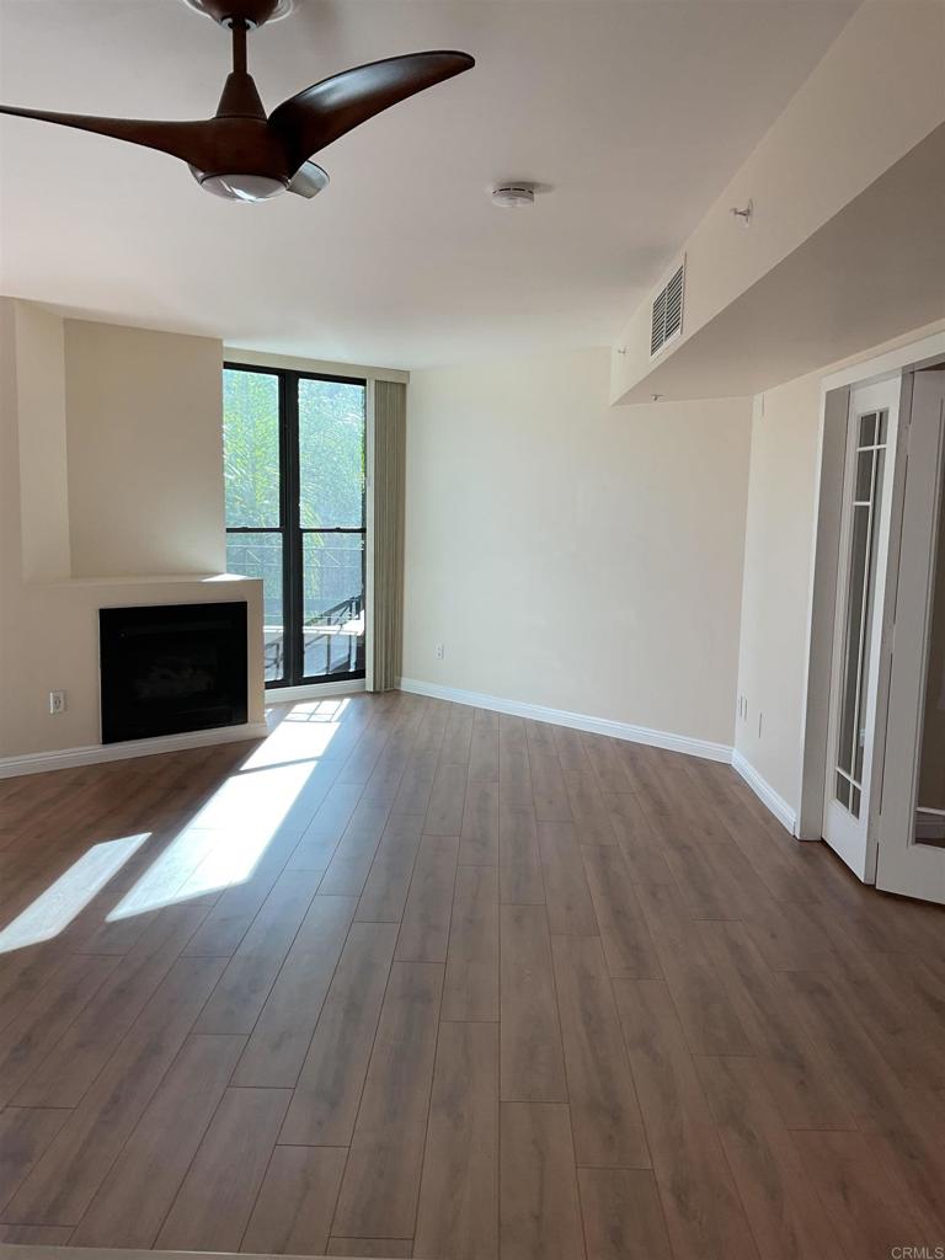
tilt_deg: -8.9
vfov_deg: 61.7
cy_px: 630
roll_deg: -0.2
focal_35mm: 29
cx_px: 472
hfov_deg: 48.2
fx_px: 1056
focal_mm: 3
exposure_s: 1/120
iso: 20
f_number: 1.8
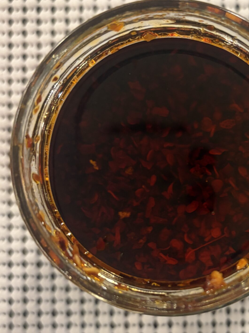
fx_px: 451
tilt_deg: -87.4
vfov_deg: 40.4
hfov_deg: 29.9
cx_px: 210
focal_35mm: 47
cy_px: 182
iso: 250
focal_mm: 5.96
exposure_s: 1/60
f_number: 1.6
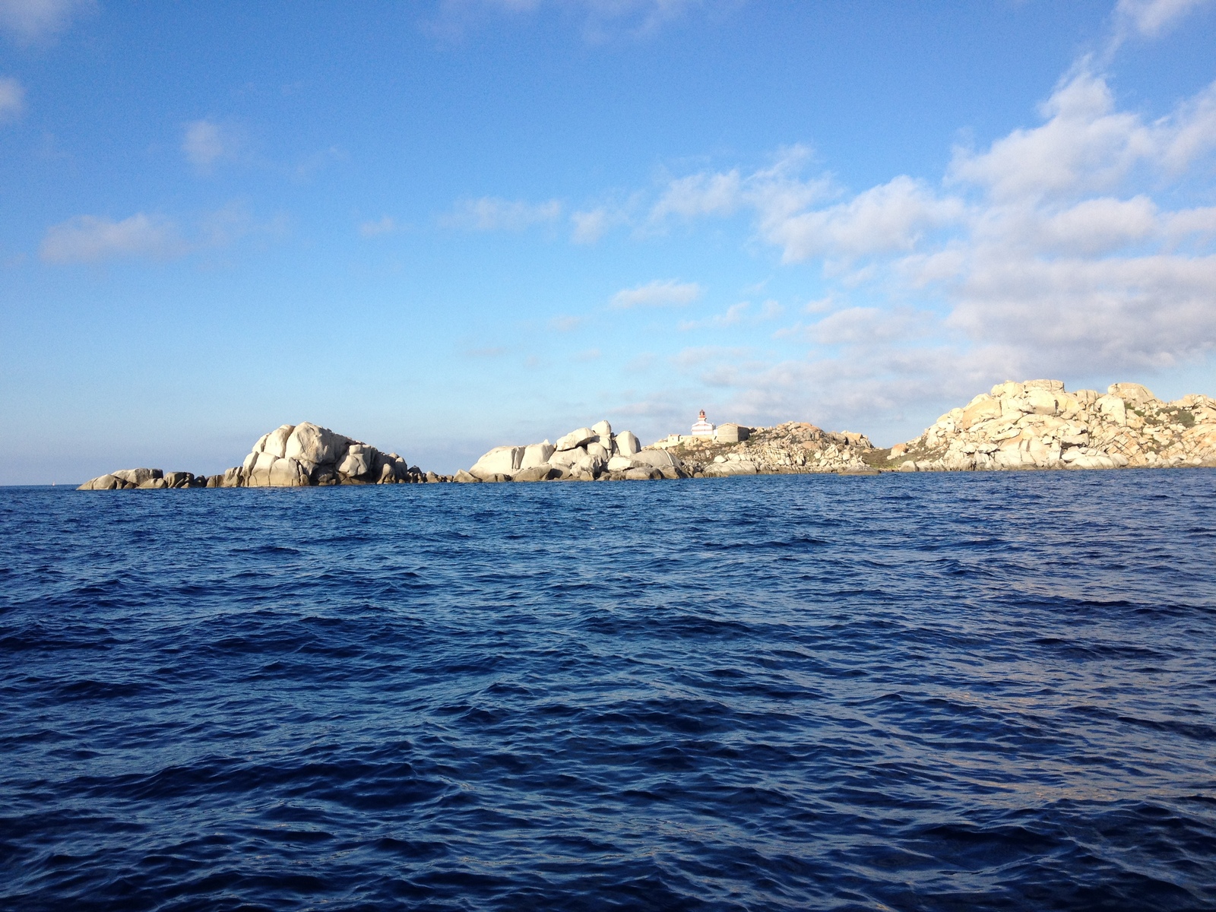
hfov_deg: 52.6
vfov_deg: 40.7
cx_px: 608
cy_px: 456
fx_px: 1229
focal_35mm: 35
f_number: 2.4
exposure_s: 1/1534
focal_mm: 4.28
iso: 64
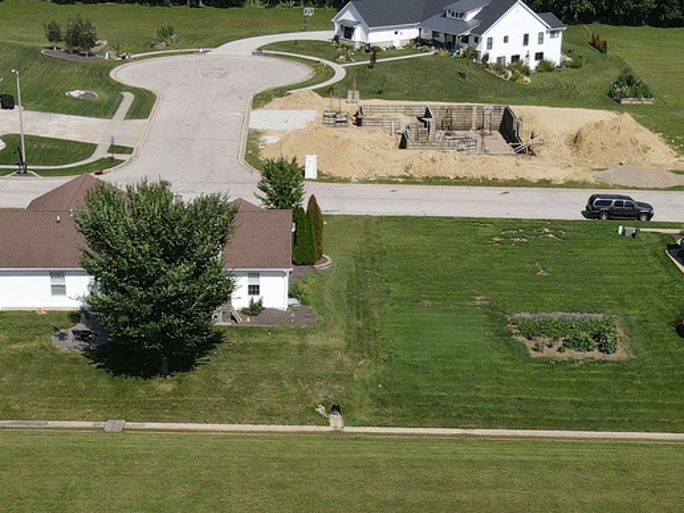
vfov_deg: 21.4
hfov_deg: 29.0
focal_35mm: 67
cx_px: 315
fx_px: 1324
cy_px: 469
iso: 100
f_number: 2.8
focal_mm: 4.5
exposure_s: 1/1000
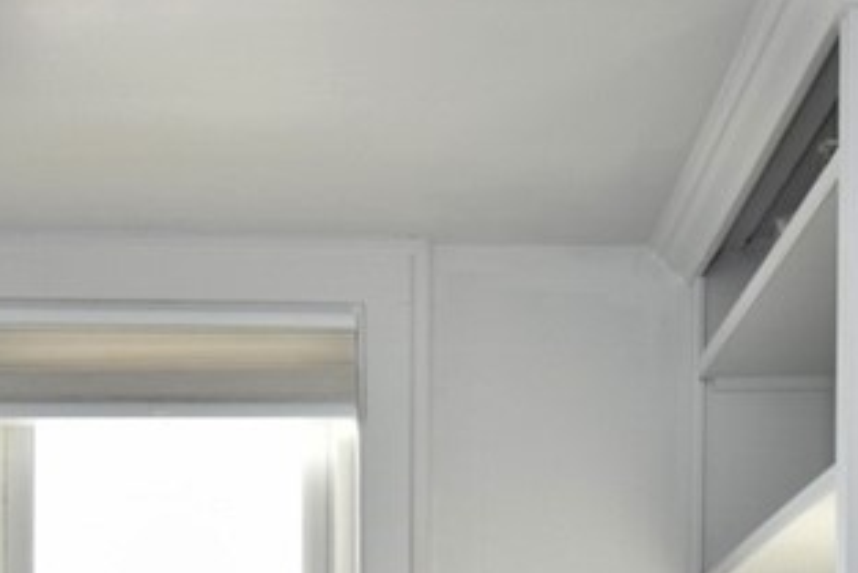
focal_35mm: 52
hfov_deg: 38.1
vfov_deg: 21.3
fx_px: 1240
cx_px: 365
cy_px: 895
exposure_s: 1/160
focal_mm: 10
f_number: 8
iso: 200
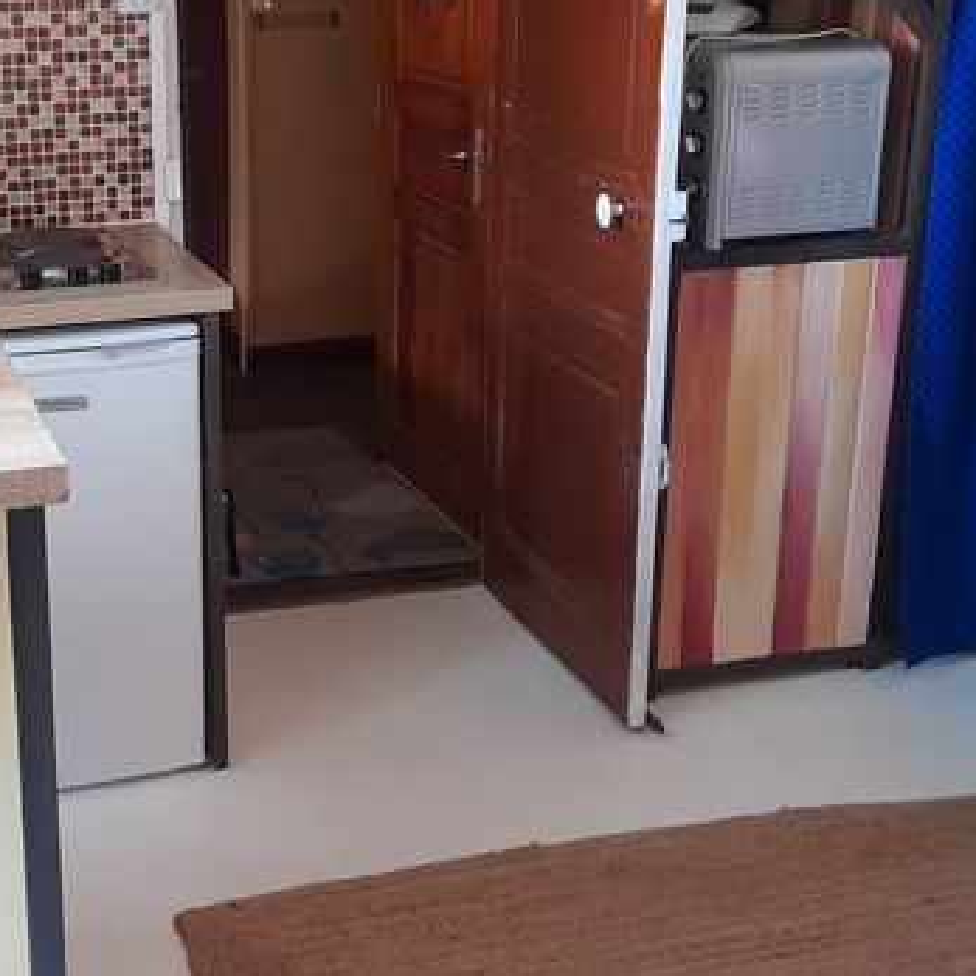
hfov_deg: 32.5
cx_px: 191
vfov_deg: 33.2
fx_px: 1627
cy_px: 343
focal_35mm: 51
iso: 500
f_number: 2
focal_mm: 4.6
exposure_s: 1/25
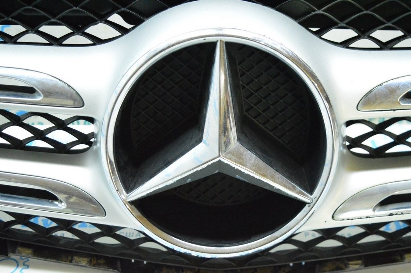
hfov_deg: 38.9
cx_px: 206
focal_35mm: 51
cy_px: 136
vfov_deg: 26.4
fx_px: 582
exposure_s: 1/200
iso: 6400
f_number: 4.5
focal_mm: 34
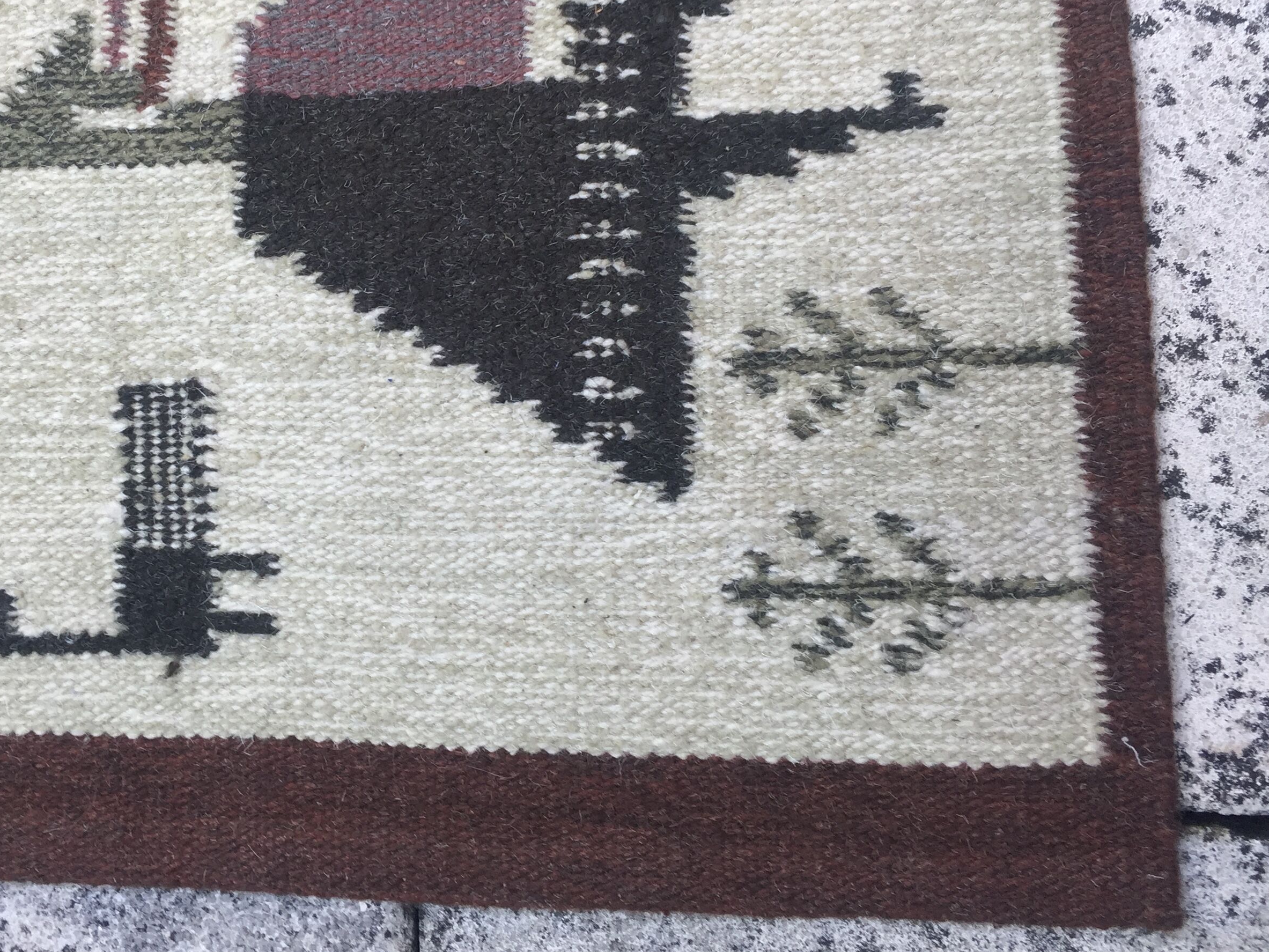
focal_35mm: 40
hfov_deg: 46.0
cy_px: 312
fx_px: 1467
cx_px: 418
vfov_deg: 35.6
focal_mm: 4.15
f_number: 2.2
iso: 50
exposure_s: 1/100
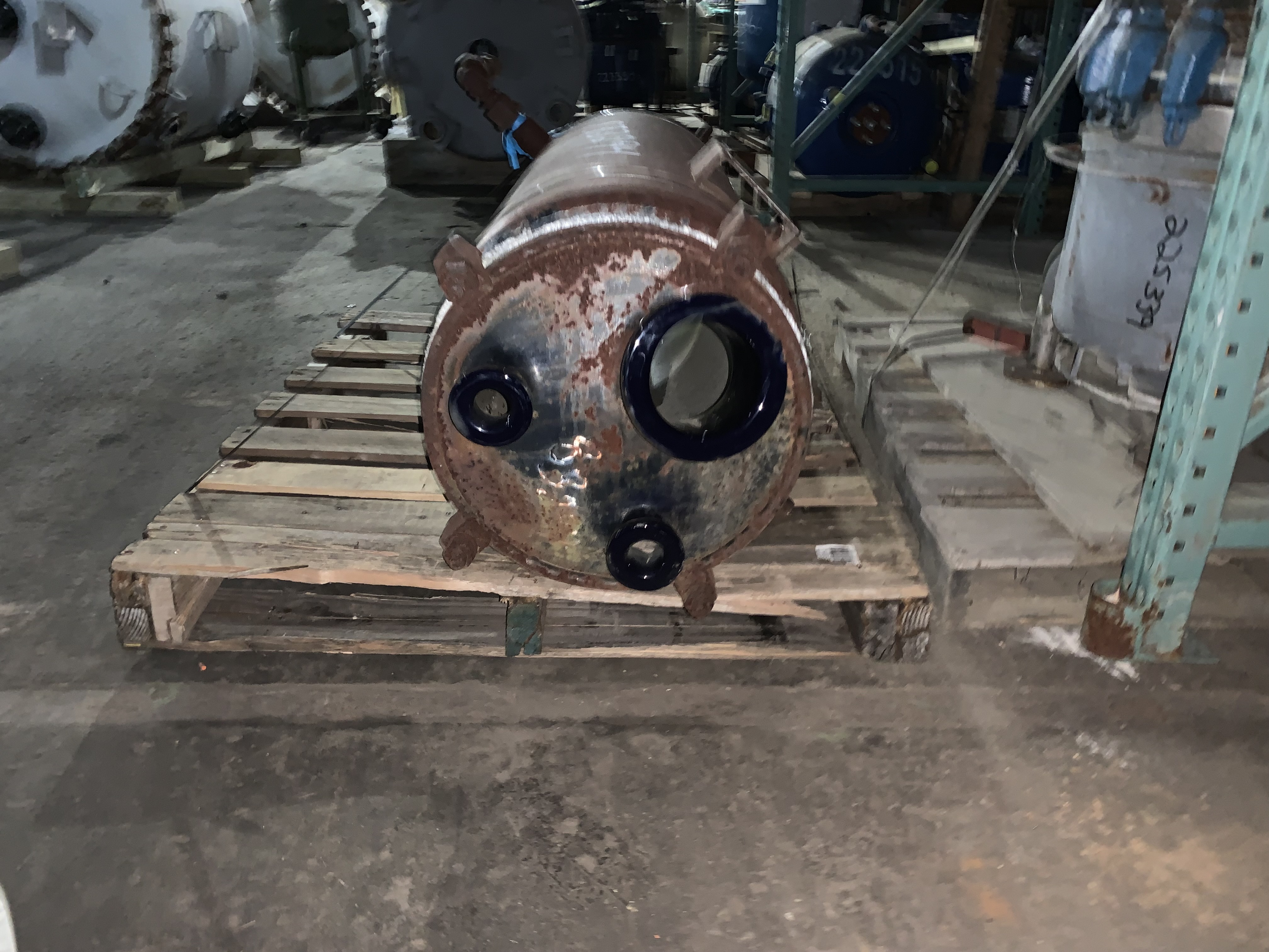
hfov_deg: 67.3
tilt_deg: -24.5
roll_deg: +0.1
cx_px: 634
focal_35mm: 26
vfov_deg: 53.1
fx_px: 953
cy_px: 476
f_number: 1.8
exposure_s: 1/4
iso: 250
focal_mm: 4.25
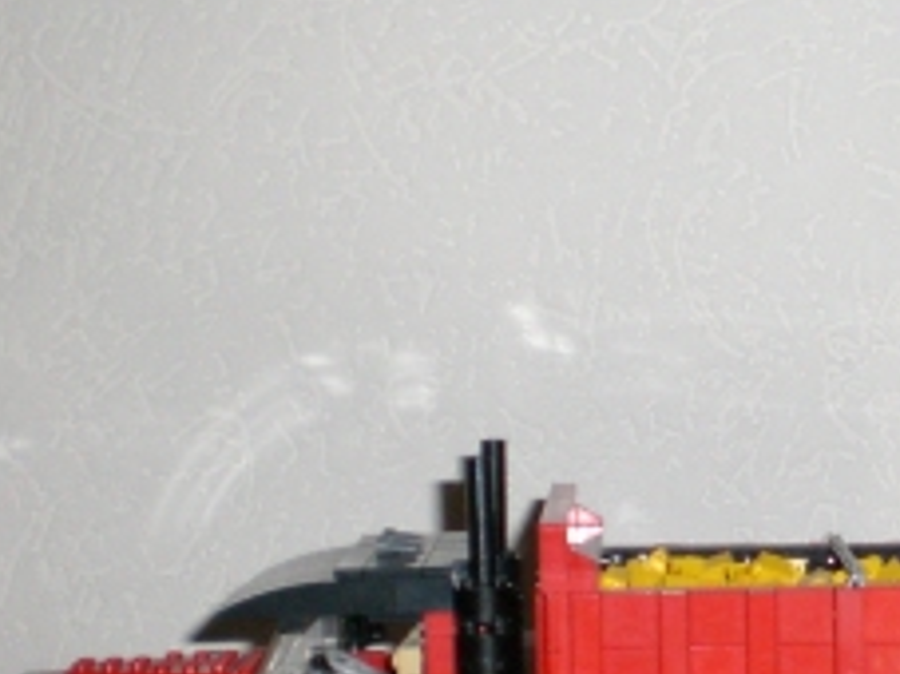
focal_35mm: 107
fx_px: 2780
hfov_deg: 17.5
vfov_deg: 13.8
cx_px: 1070
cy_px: 484
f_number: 3.1
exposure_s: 1/60
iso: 200
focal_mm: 6.3
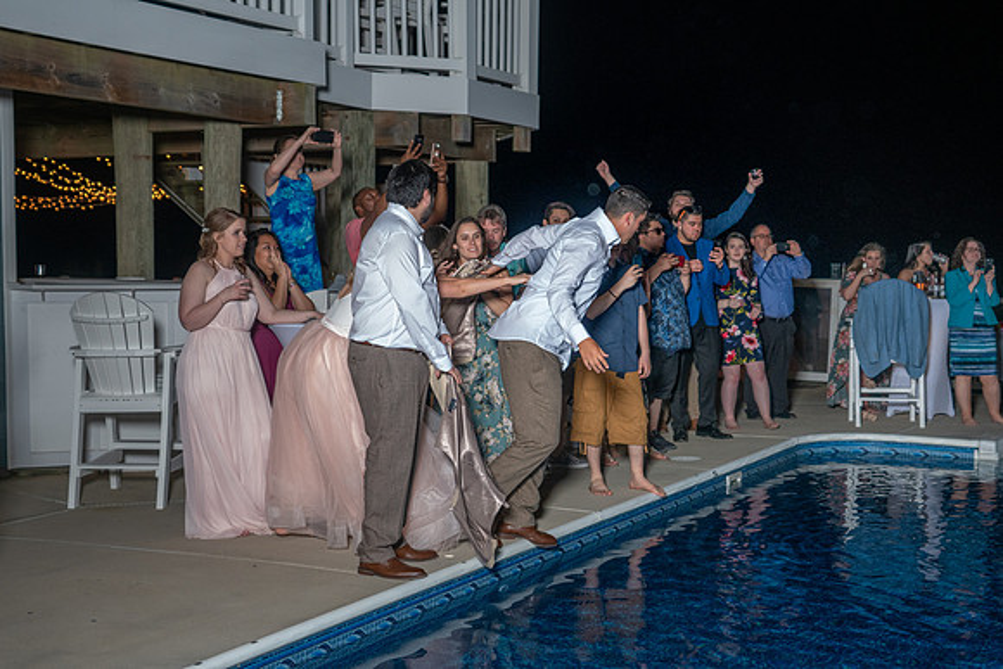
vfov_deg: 26.5
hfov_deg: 38.9
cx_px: 520
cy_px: 365
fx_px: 1420
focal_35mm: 51
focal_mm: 35
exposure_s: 1/125
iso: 2000
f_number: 2.8
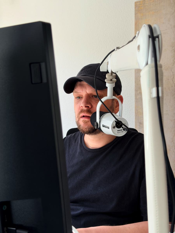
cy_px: 116
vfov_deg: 39.7
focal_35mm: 48
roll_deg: -0.4
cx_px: 88
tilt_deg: +4.1
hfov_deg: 30.3
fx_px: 324
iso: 50
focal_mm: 6.76
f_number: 1.78
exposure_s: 1/126
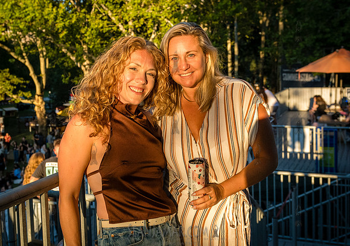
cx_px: 146
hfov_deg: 38.7
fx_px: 496
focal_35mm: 50
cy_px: 96
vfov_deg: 27.7
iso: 2000
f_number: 4
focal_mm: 27
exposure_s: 1/2500
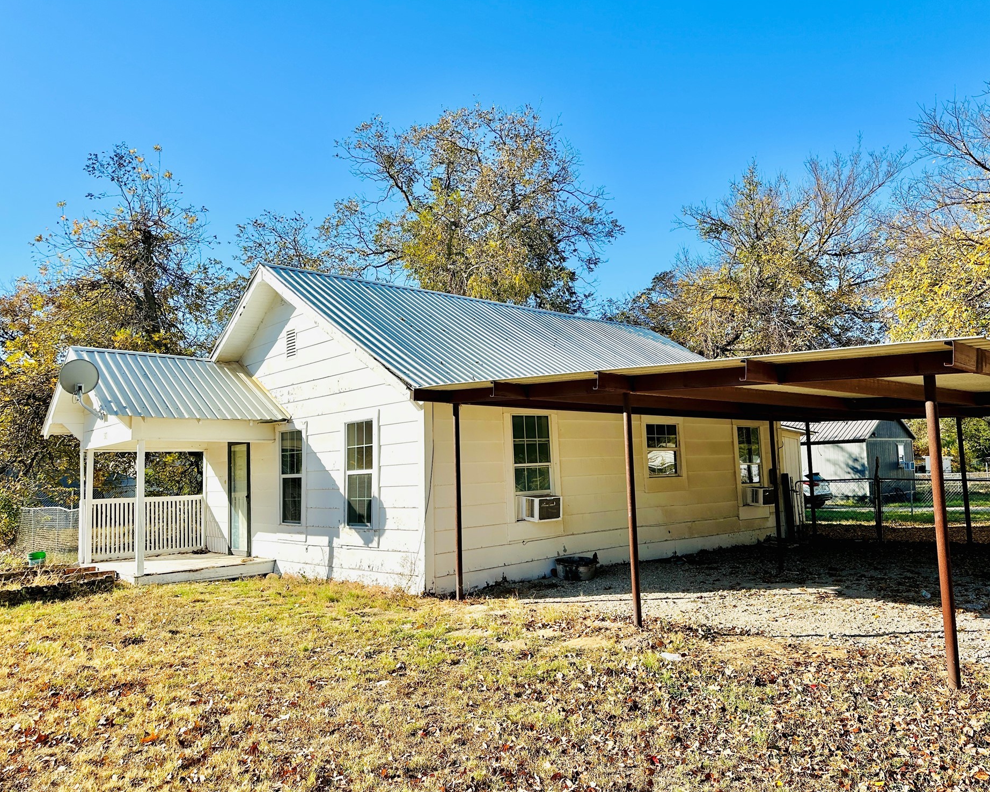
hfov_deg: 65.9
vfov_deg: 54.9
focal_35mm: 26
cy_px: 404
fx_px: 762
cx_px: 537
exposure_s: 1/3597
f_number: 1.78
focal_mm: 6.86
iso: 80
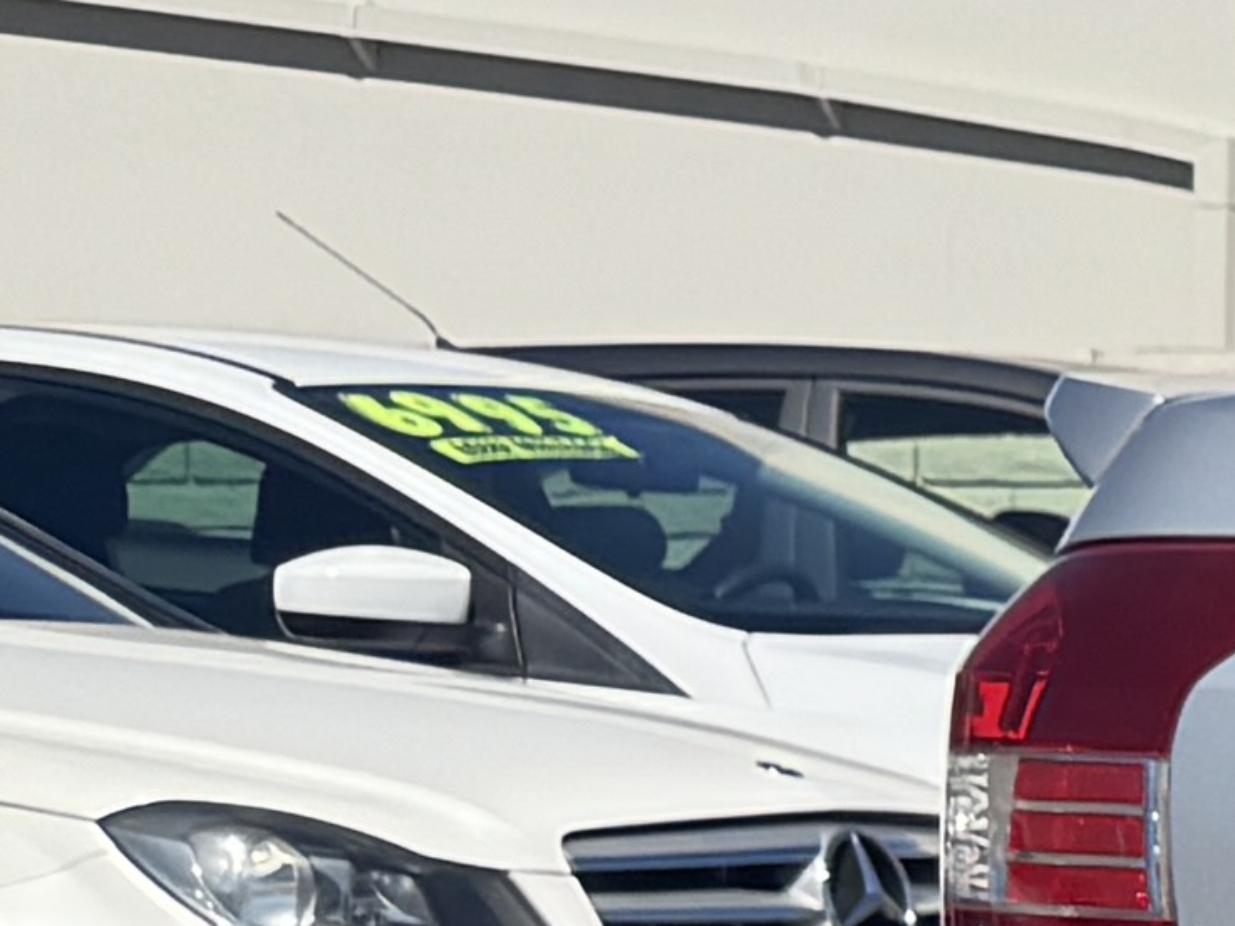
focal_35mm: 186
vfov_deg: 7.9
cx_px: 4719
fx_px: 6637
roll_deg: -1.1
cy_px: 986
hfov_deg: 7.7
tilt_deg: -2.1
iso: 80
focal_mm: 6.76
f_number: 1.78
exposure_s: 1/4608
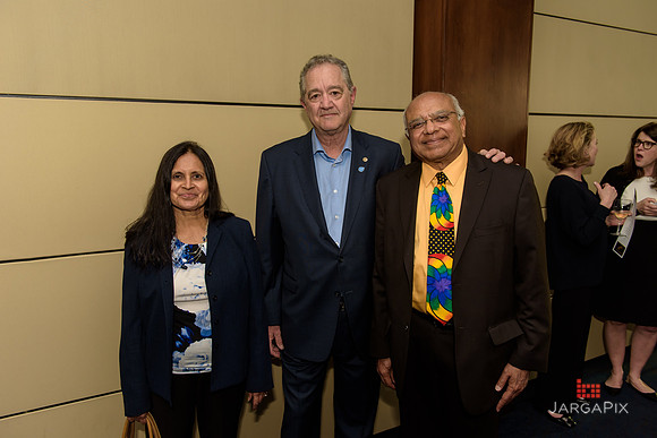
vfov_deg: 48.0
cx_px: 328
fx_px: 493
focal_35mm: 27
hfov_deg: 67.4
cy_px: 219
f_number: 3.2
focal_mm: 27
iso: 400
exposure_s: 1/200
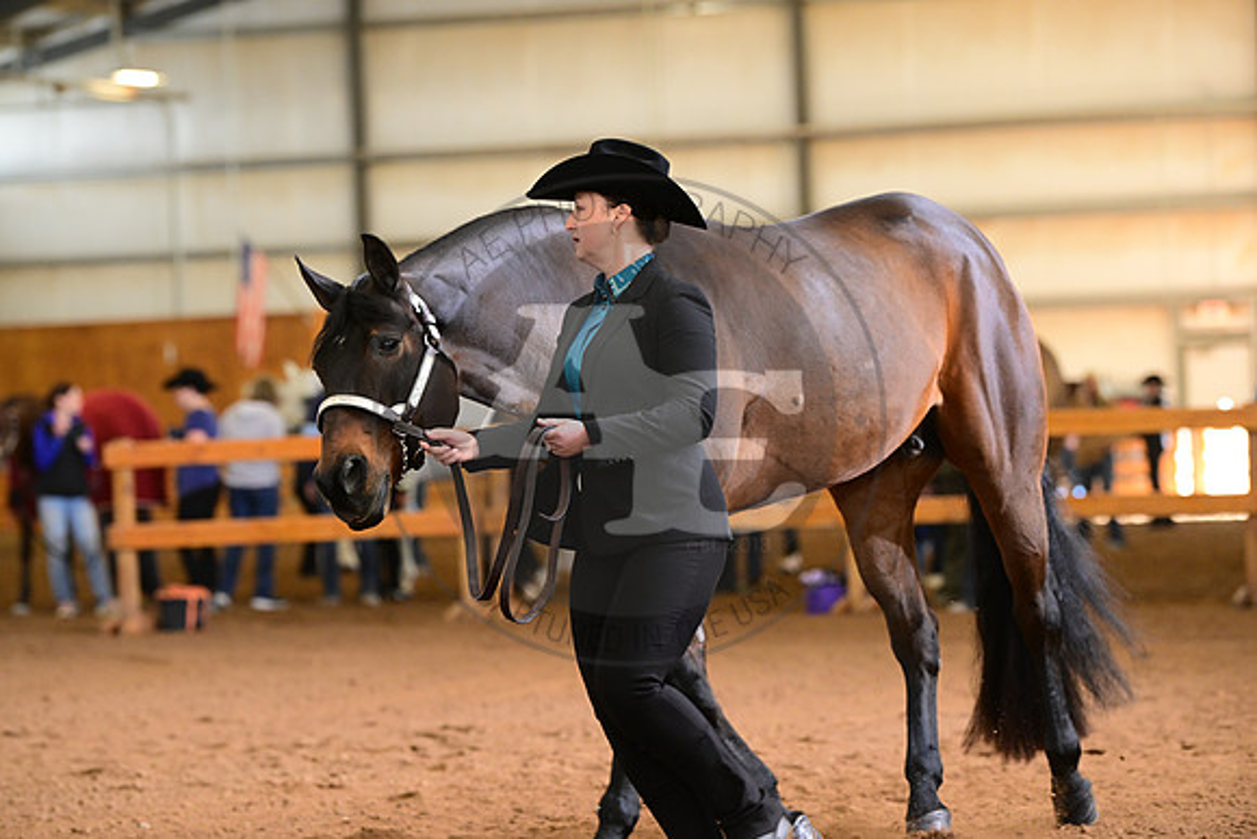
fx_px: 5762
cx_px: 628
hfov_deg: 12.4
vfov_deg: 8.3
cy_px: 420
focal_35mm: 165
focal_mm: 165
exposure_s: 1/200
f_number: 4.5
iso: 2500
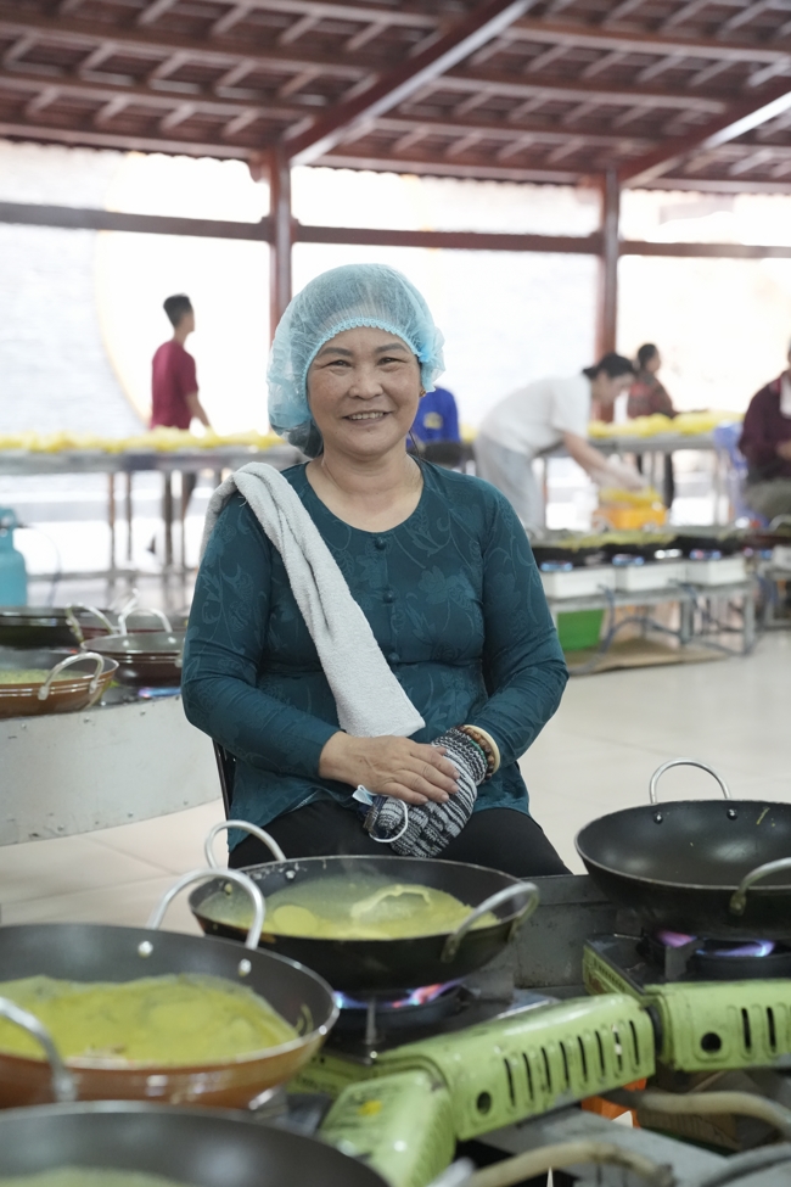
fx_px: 2043
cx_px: 396
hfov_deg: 21.9
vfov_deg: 32.4
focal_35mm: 62
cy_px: 594
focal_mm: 62
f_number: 4
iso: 8000
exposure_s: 1/125
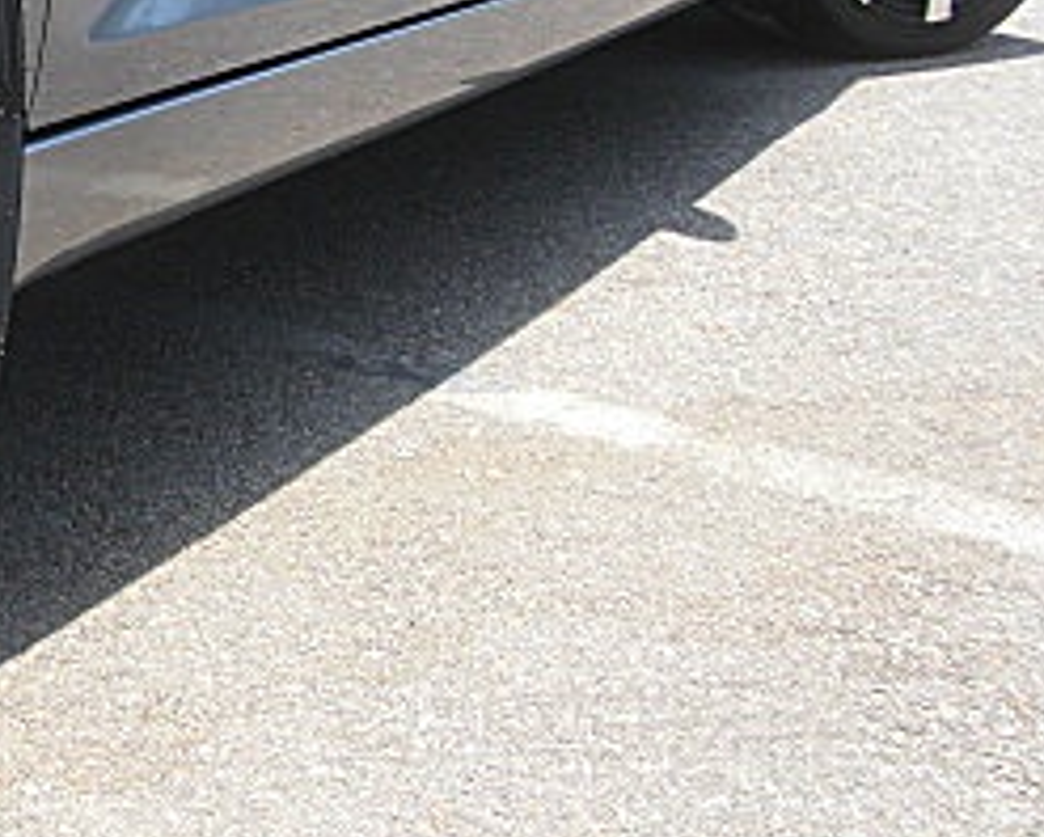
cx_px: -148
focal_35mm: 91
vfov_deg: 16.9
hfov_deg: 19.9
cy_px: 258
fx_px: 2814
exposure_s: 1/400
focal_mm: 6.3
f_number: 2.8
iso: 50
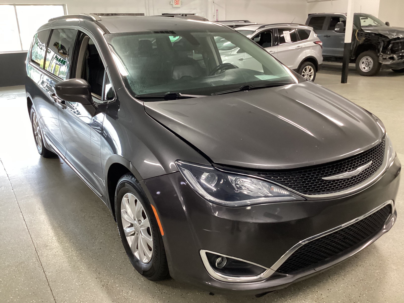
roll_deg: +1.6
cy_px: 152
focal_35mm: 31
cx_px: 202
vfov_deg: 45.4
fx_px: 362
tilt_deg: -19.4
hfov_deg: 58.4
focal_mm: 3.3
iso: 400
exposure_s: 1/50
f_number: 2.4
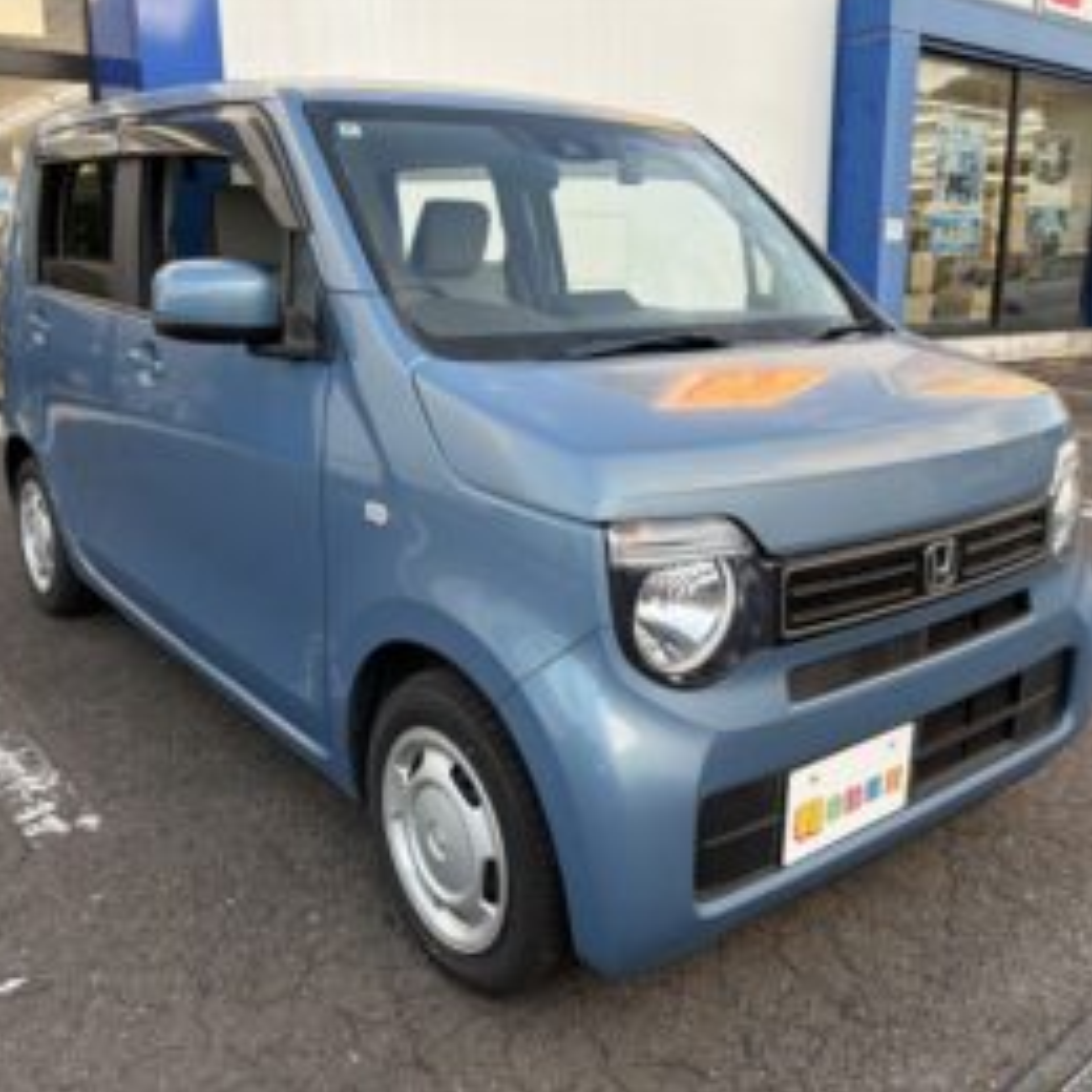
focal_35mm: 31
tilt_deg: -12.5
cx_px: 554
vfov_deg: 52.5
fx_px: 1106
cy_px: 544
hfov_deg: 52.5
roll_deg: +1.5
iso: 50
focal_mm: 5.96
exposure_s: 1/121
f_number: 1.6
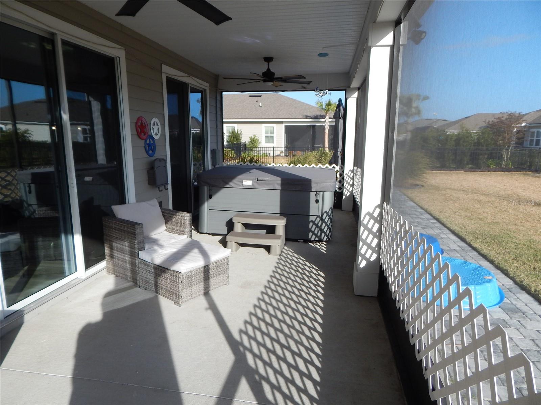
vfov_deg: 61.1
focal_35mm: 22
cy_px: 202
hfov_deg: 76.4
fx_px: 344
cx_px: 270
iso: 125
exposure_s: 1/800
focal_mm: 4
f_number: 3
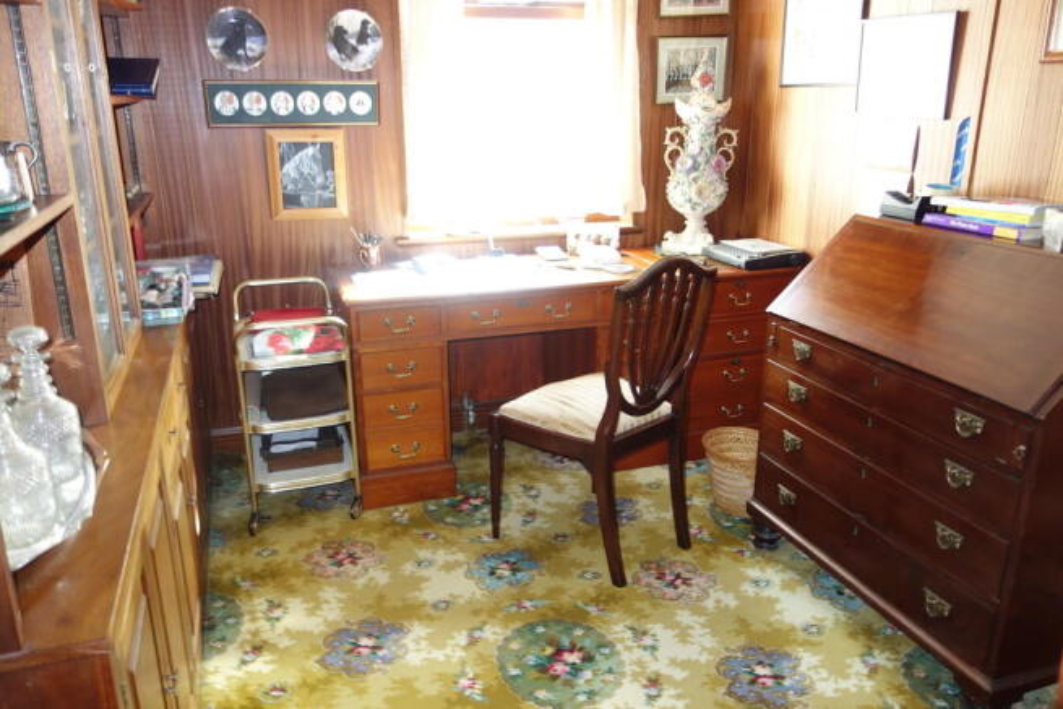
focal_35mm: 28
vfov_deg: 46.4
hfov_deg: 65.5
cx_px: 532
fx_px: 827
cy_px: 354
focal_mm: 10.4
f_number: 1.8
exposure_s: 1/30
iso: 125
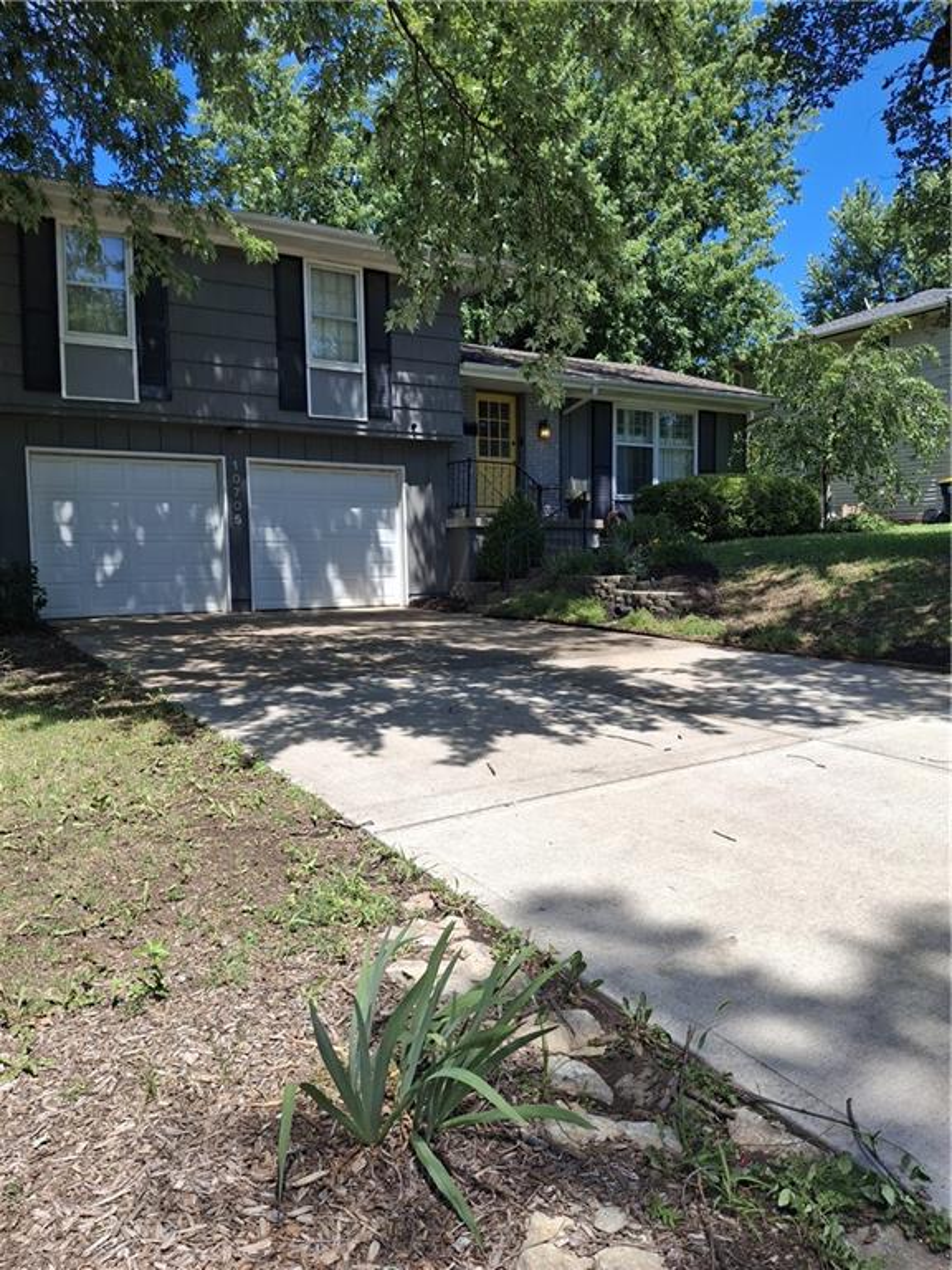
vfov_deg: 69.4
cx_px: 476
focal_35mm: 25
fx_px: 917
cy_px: 635
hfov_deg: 54.9
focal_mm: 4.69
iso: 32
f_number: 1.8
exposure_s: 1/1276
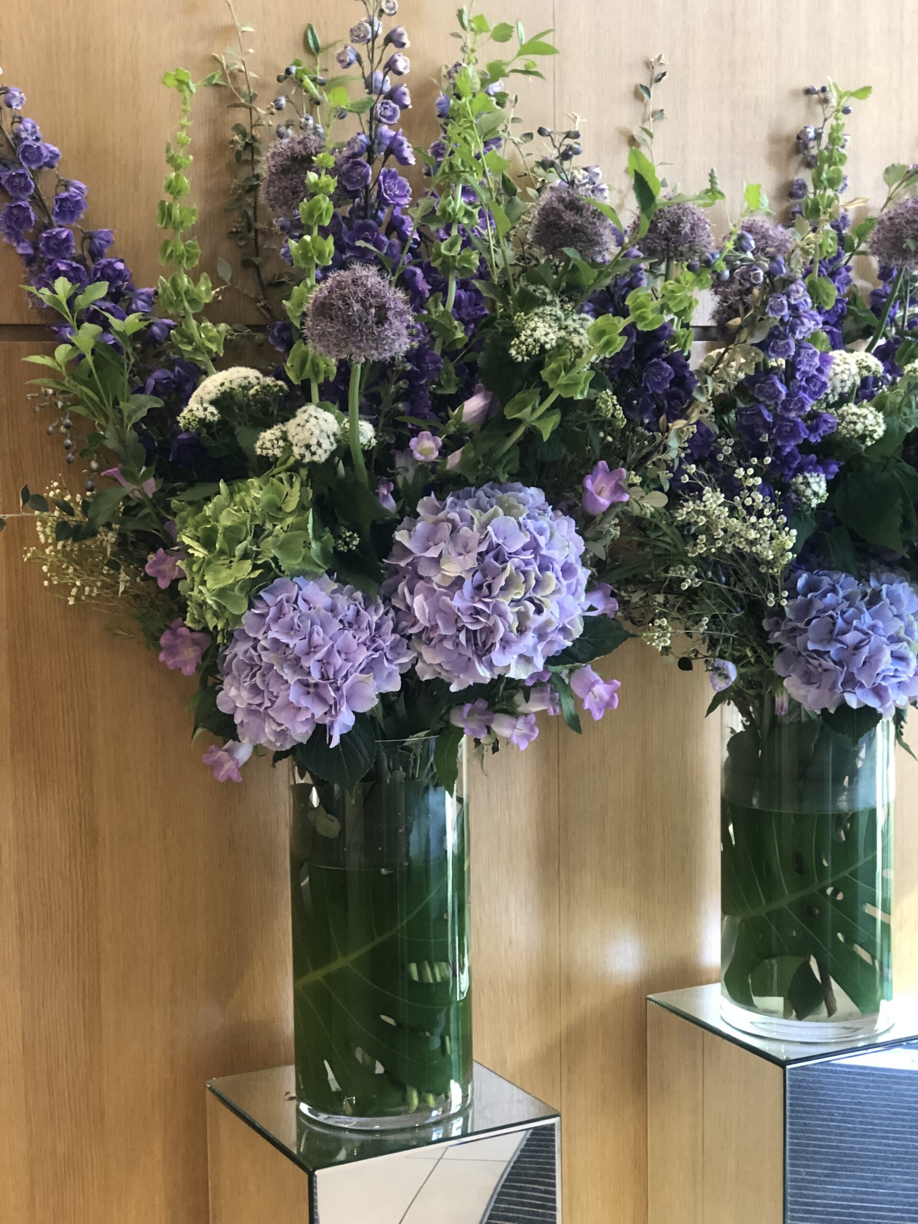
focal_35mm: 57
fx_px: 2015
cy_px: 612
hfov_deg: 25.7
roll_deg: +0.4
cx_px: 459
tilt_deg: -6.7
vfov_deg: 33.8
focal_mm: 6.6
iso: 250
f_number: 2.8
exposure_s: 1/33
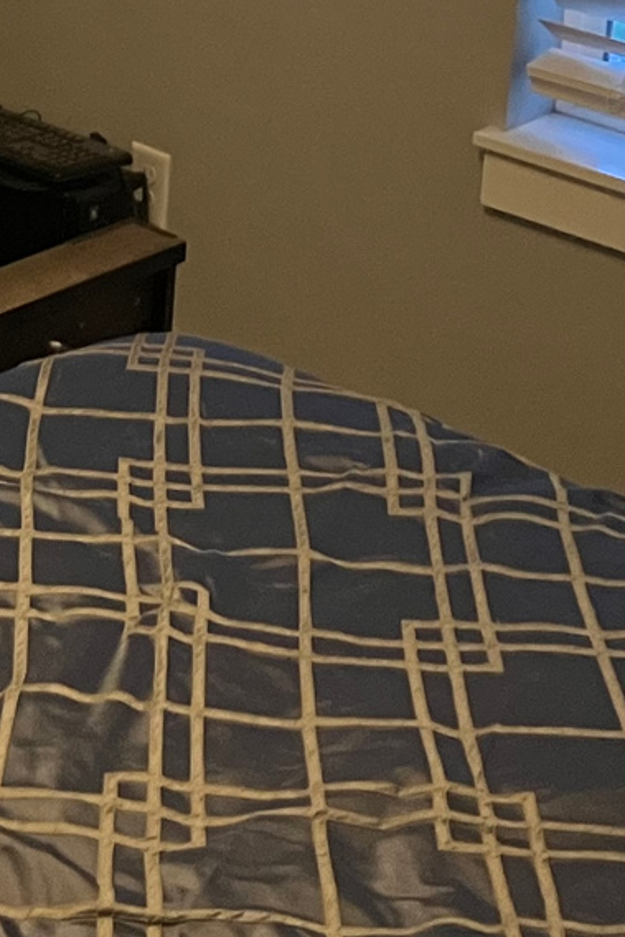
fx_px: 2732
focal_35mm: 105
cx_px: -206
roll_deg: -2.2
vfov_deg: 18.4
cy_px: -200
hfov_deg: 12.6
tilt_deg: -13.1
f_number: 1.8
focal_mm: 3.99
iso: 640
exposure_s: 1/30
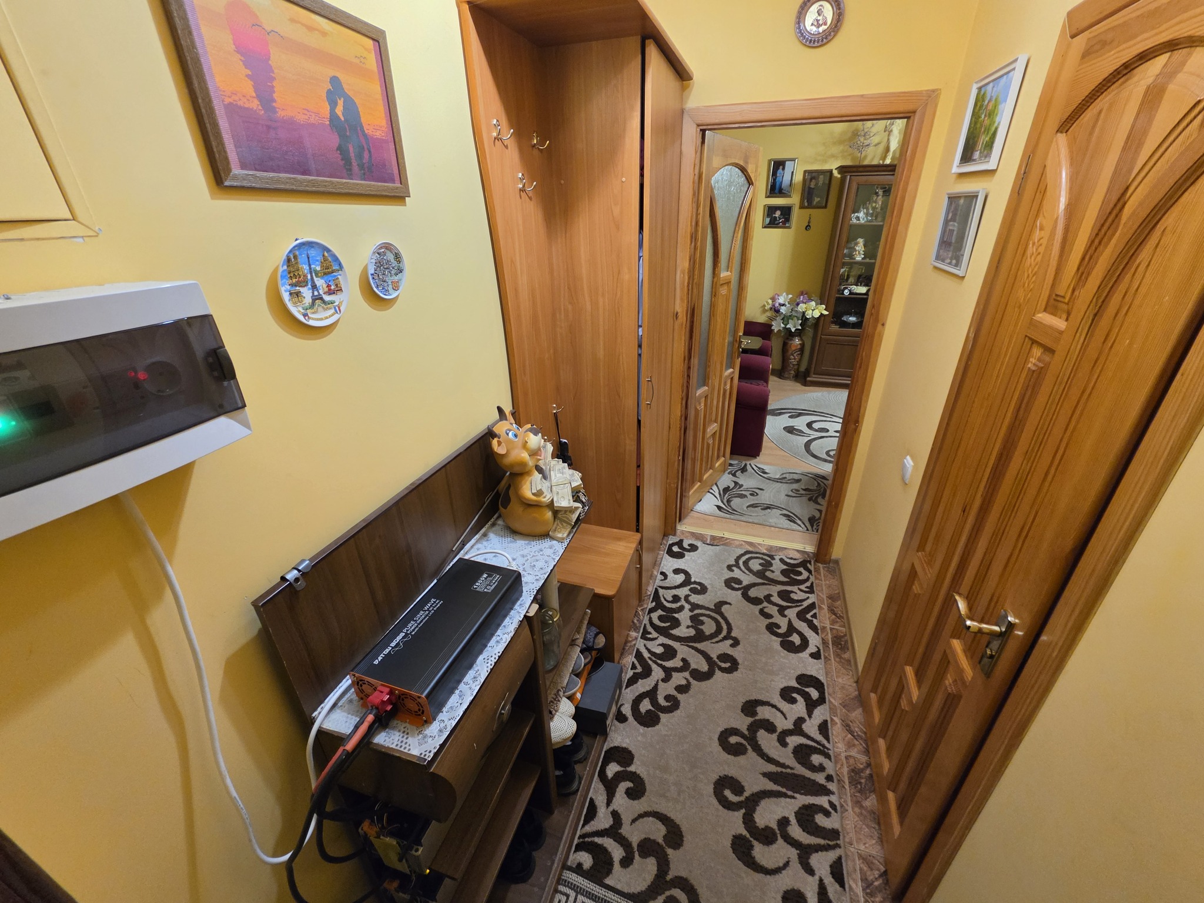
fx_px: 452
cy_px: 452
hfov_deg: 106.2
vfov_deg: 89.9
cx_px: 602
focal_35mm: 13
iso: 320
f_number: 1.9
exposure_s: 1/50
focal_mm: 2.2
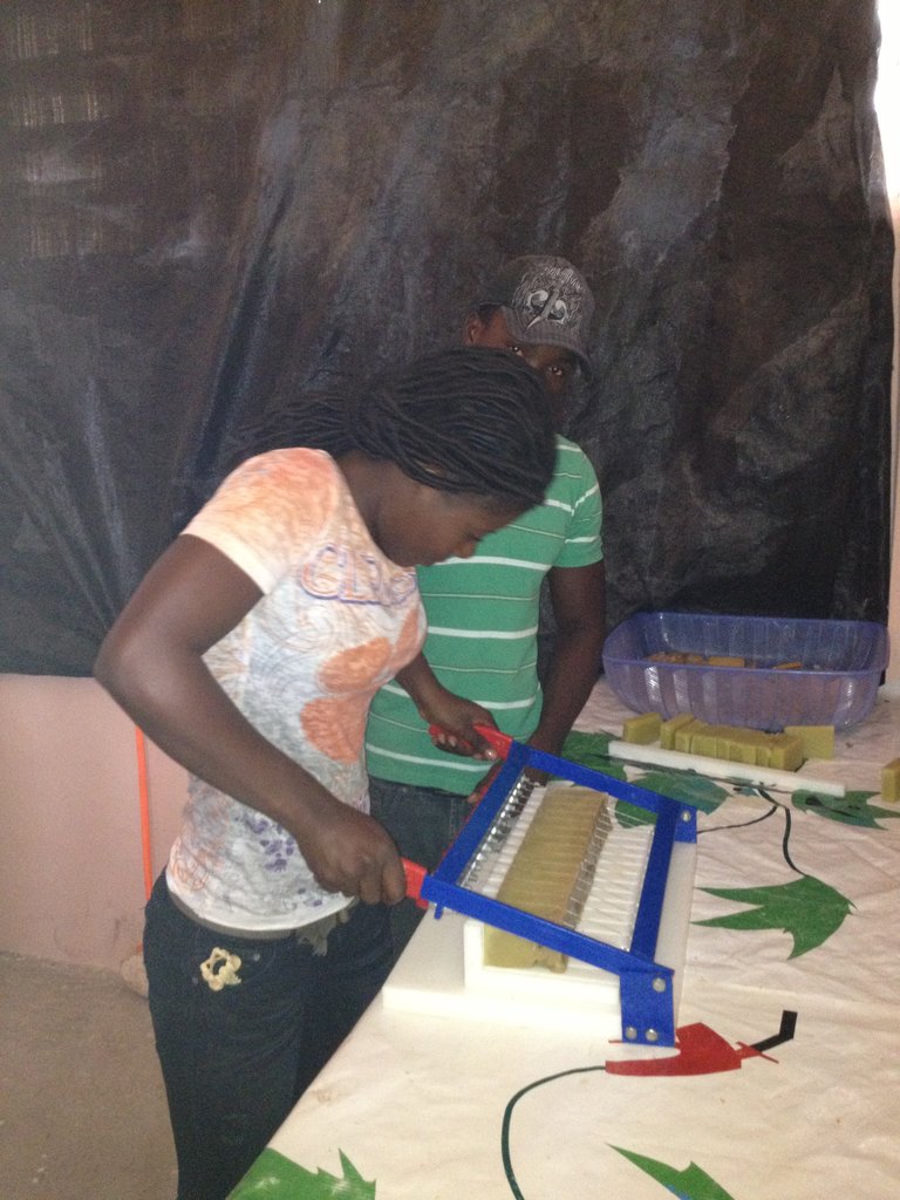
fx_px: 1213
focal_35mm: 35
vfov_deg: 52.6
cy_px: 600
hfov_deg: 40.7
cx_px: 450
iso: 320
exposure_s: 1/16
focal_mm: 4.28
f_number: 2.4
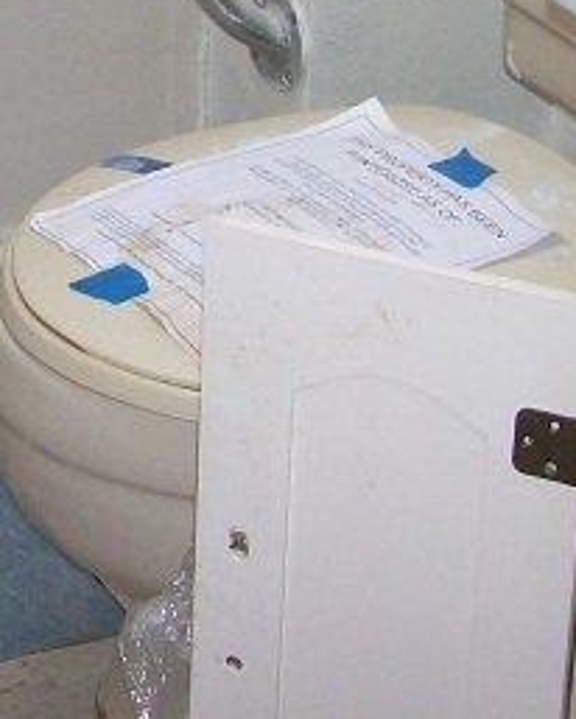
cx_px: -358
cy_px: -173
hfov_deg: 10.6
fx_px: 2980
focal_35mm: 140
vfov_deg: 13.3
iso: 140
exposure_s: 1/64
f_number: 2.7
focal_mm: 6
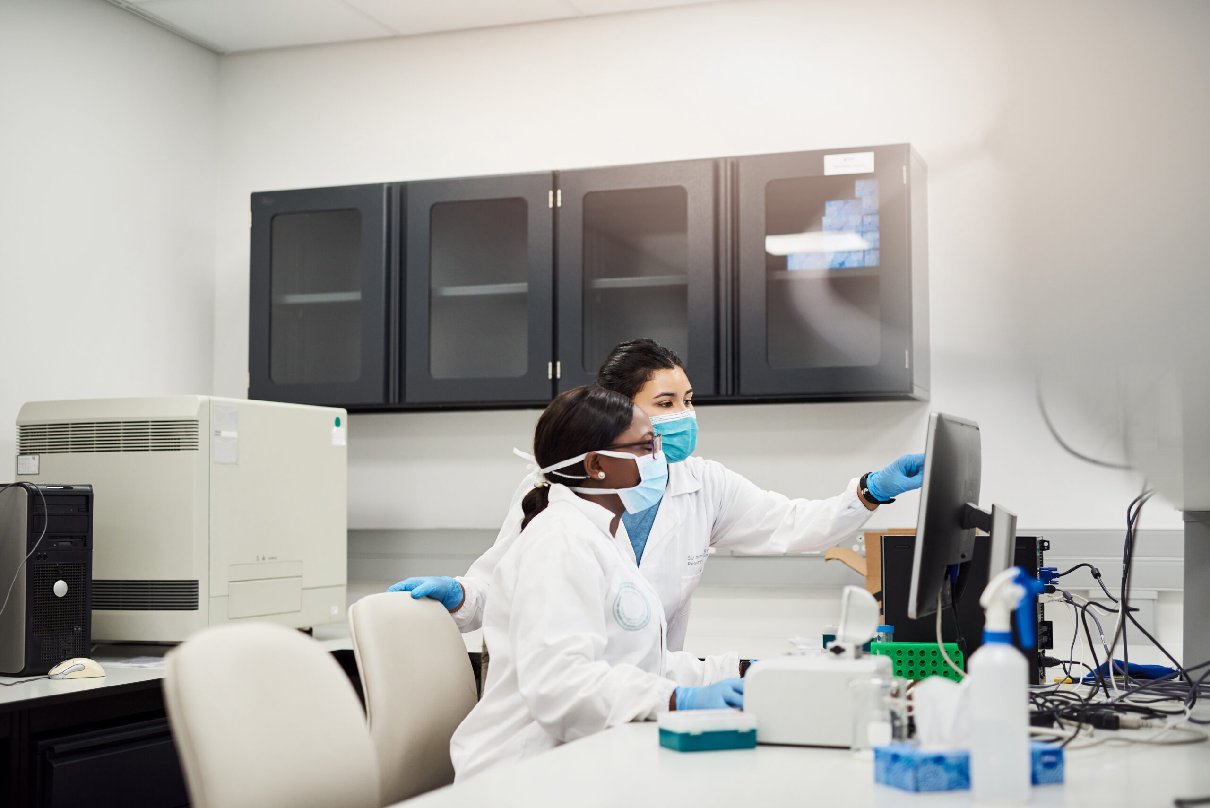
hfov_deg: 39.6
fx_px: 1681
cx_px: 605
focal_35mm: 50
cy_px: 404
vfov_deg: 27.0
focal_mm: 50
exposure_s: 1/100
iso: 200
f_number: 2
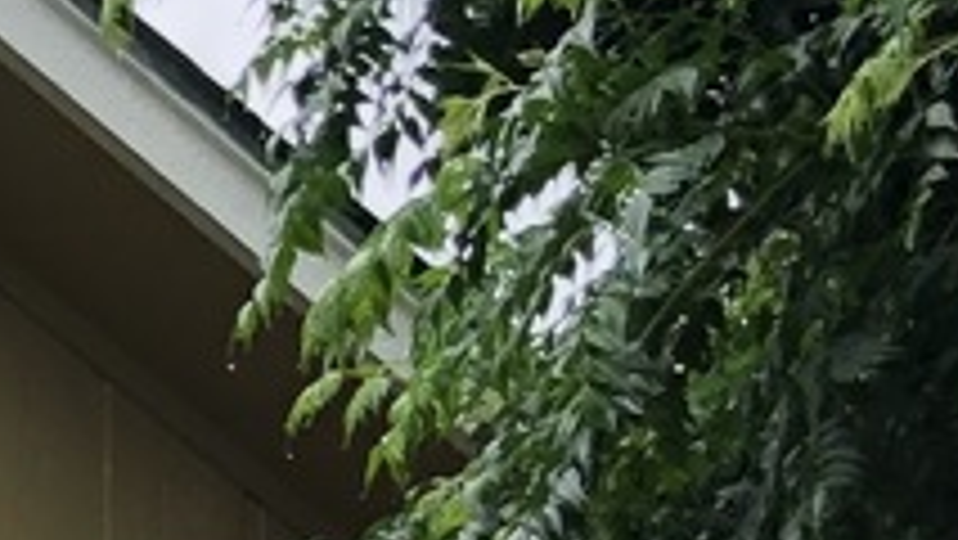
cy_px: 1584
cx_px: -1637
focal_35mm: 206
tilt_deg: +3.4
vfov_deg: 5.6
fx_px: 5235
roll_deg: -2.2
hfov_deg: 9.0
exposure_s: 1/592
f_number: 1.8
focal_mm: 3.99
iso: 20
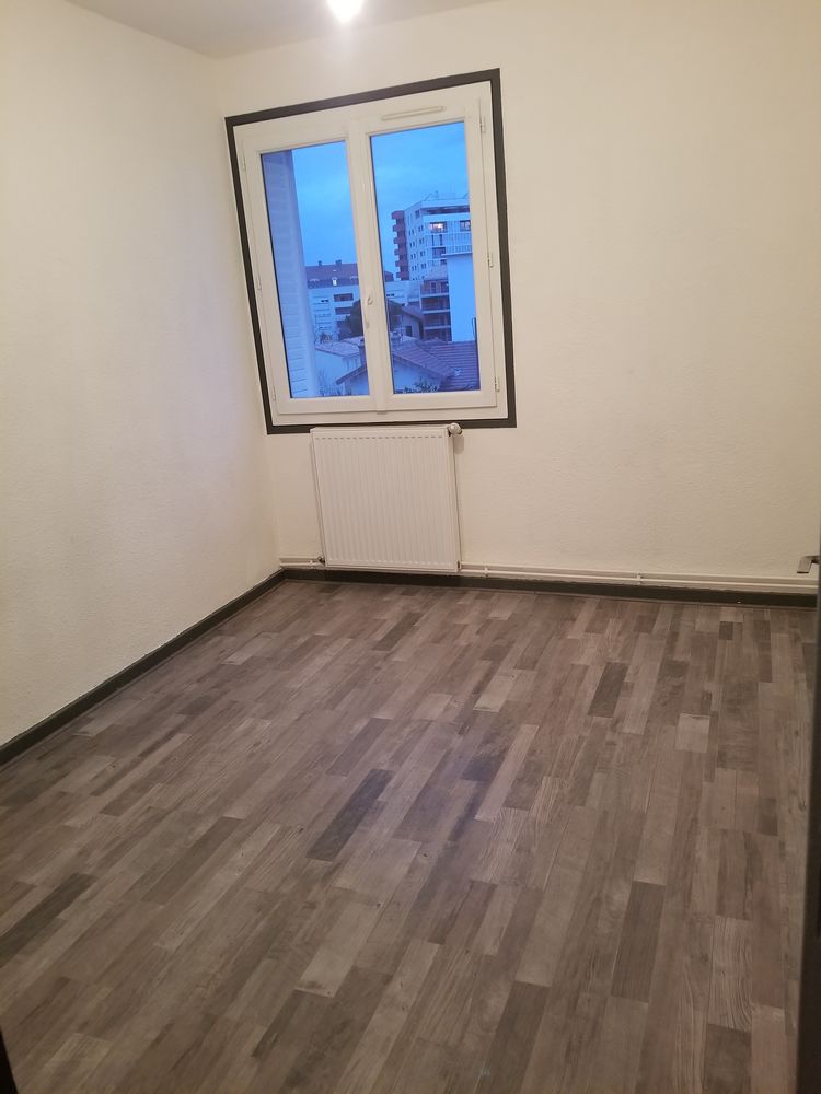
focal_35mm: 26
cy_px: 547
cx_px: 410
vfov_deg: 67.3
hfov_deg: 53.1
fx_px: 822
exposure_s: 1/20
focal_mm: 4.25
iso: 250
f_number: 1.7
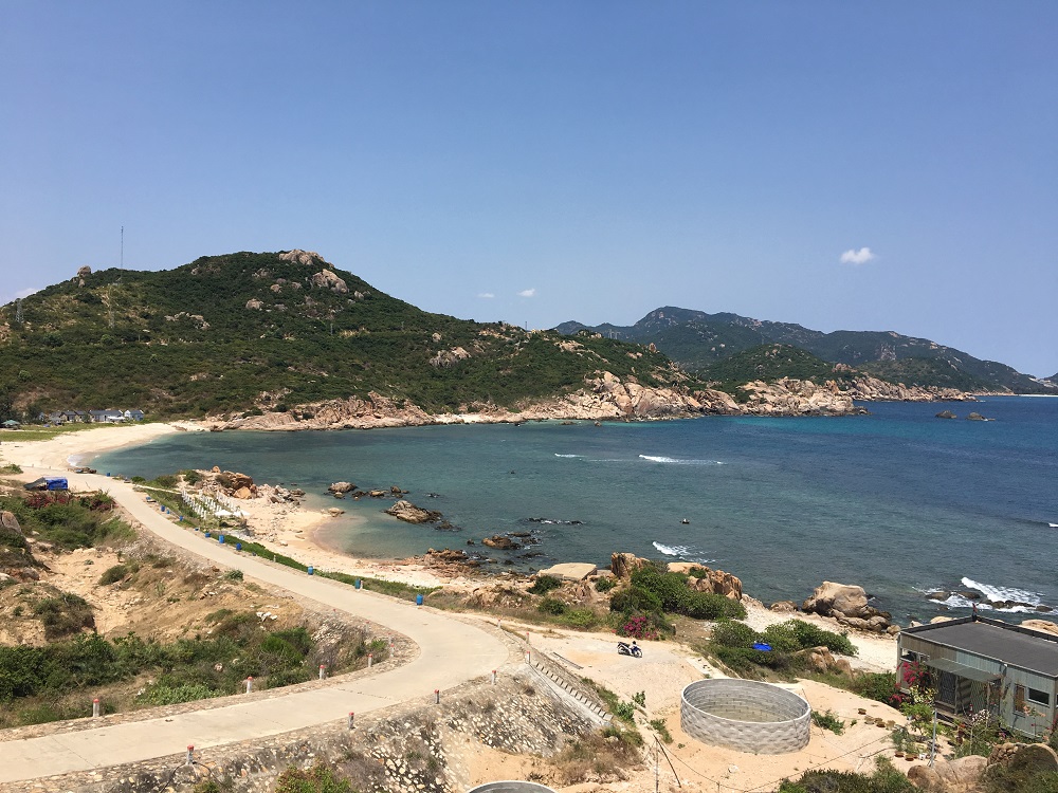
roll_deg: -1.6
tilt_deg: -1.3
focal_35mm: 29
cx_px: 529
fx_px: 886
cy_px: 396
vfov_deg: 48.2
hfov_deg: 61.7
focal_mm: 4.15
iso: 25
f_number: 2.2
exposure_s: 1/2198
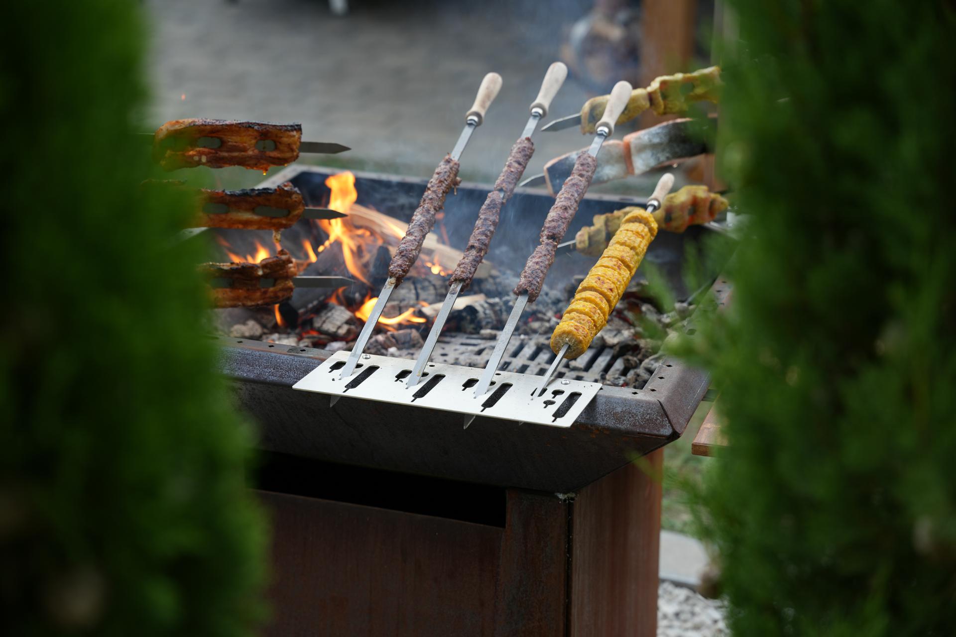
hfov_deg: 28.8
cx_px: 478
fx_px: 1859
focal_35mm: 70
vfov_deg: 19.5
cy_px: 318
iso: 100
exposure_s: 1/100
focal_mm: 70
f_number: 3.5
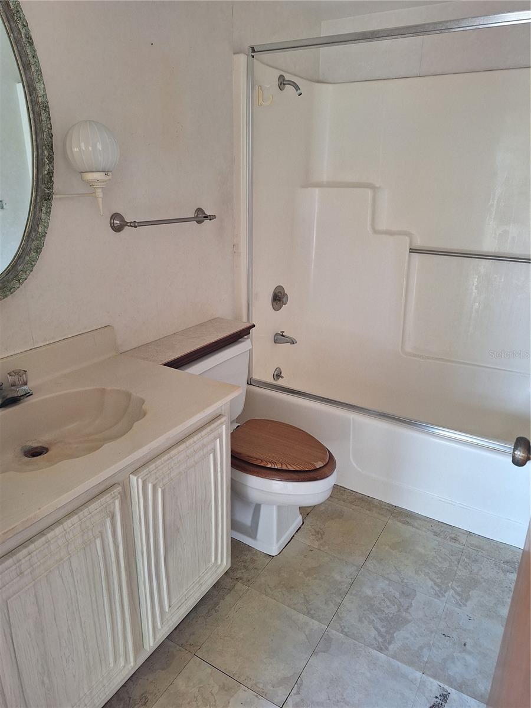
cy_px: 354
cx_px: 266
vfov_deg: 73.9
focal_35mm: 23
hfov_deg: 58.9
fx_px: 470
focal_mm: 5.54
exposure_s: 1/60
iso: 64
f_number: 1.8
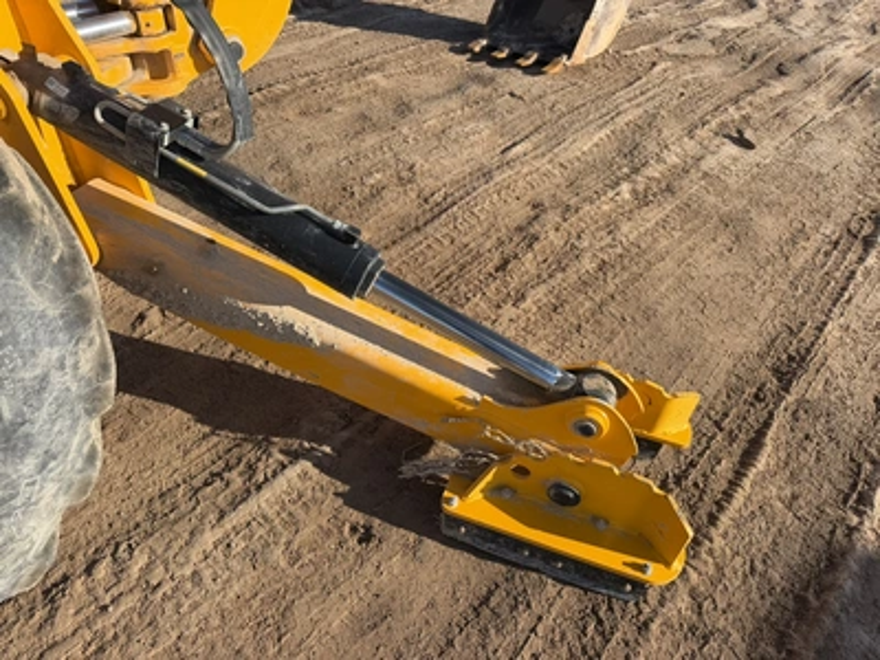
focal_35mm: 24
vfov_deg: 56.8
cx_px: 440
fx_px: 610
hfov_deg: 71.6
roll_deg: -5.1
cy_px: 330
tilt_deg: -44.0
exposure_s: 1/3145
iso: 80
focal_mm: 6.76
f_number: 1.78
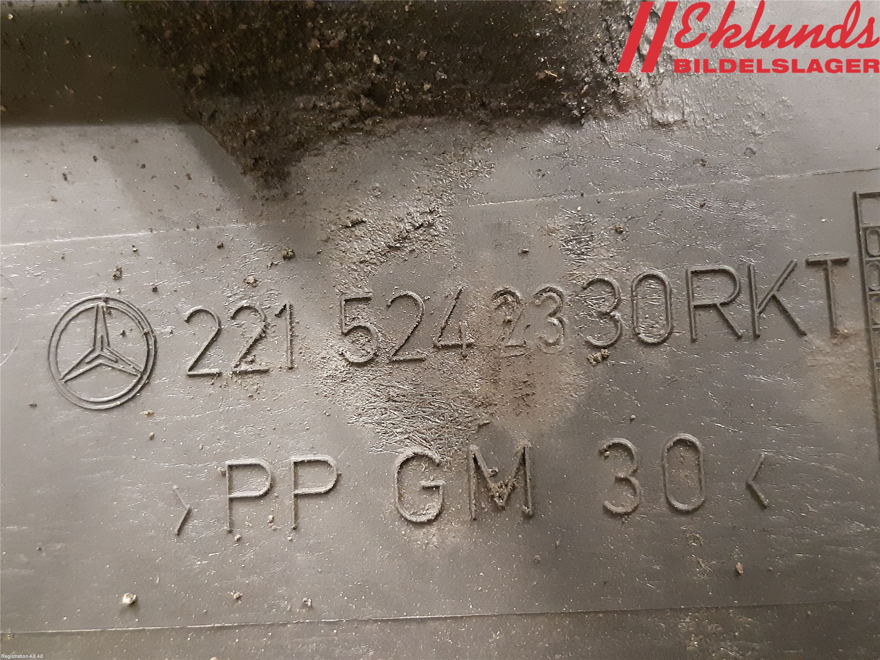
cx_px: 440
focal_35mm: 26
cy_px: 330
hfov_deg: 67.3
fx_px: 661
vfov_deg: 53.1
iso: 640
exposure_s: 1/17
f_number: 1.7
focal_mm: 3.93
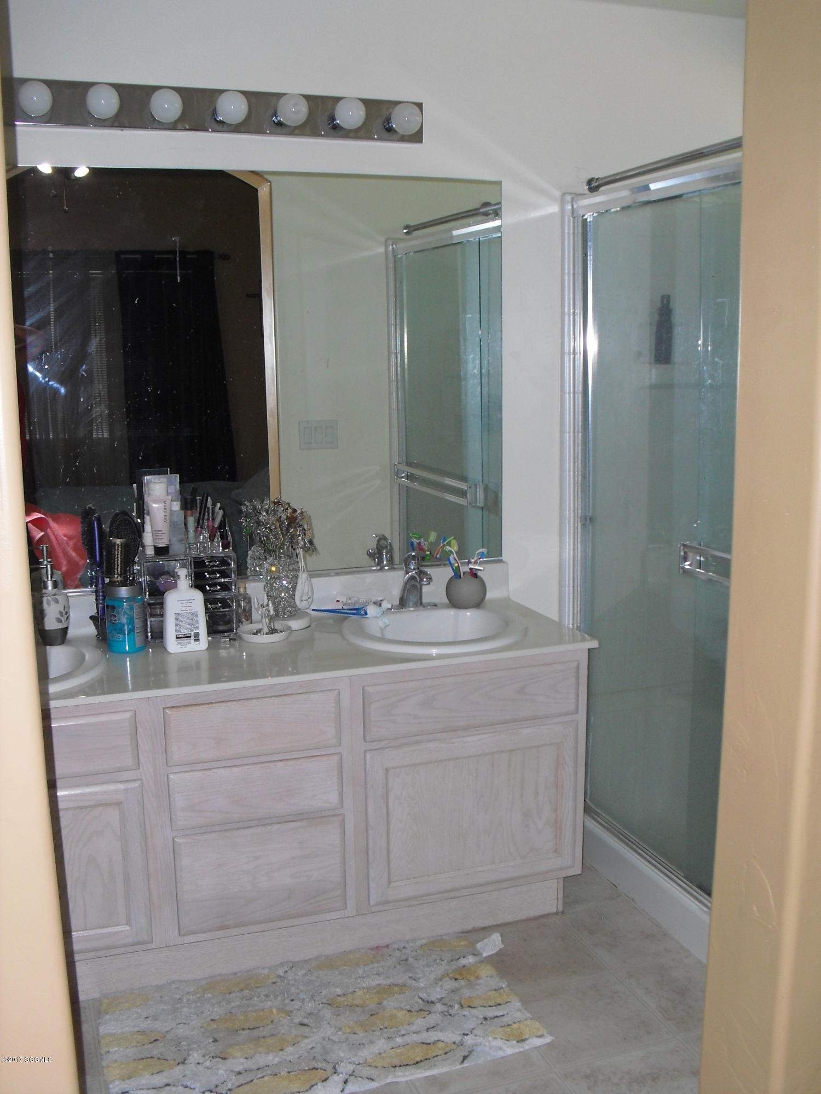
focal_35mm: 36
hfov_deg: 39.7
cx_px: 410
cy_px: 547
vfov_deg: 51.4
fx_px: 1138
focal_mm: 6.3
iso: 200
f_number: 3.1
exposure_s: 1/60
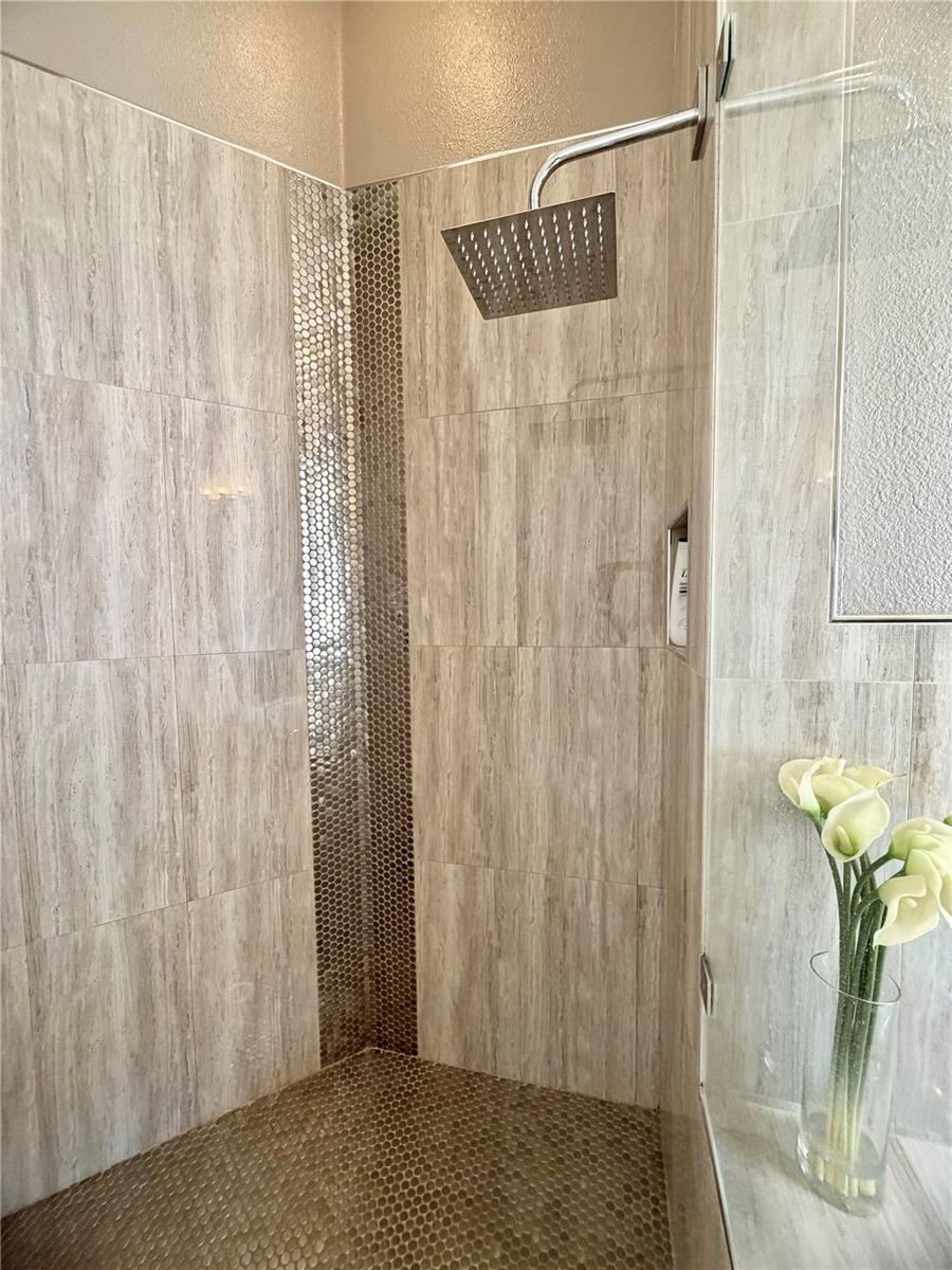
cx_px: 476
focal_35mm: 14
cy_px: 635
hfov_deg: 85.7
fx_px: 513
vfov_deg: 102.1
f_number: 2.2
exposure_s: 1/60
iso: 200
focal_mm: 2.22
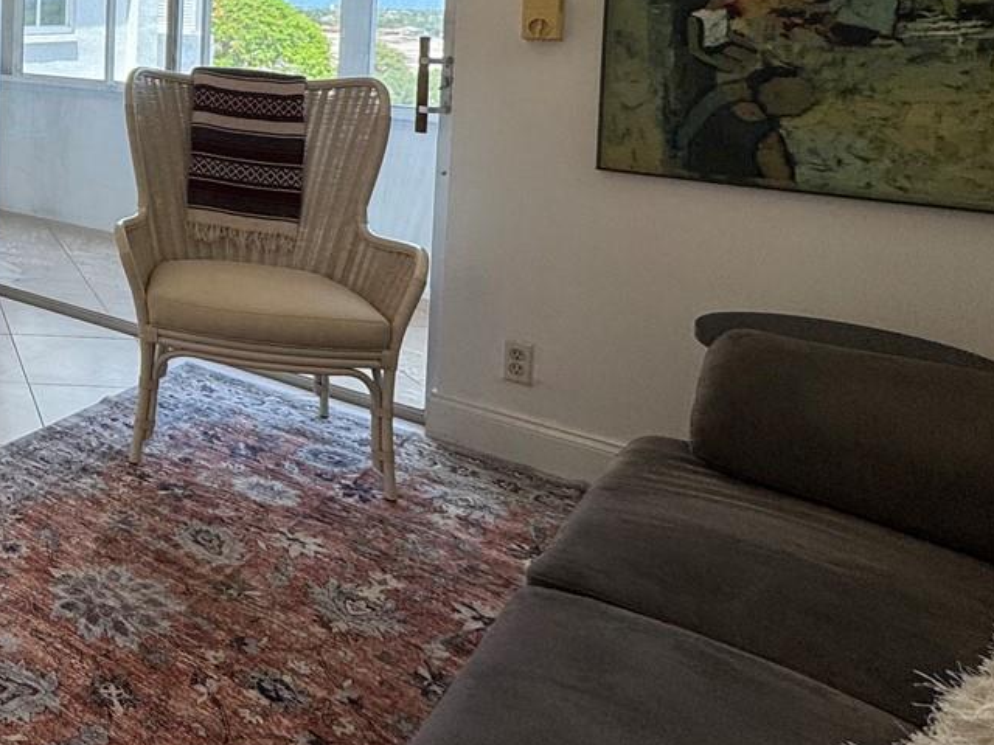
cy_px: 54
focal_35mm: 35
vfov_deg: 37.6
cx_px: -165
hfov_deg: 39.8
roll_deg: -0.9
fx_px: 1005
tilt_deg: -3.5
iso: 100
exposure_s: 1/120
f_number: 2.2
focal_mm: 2.22
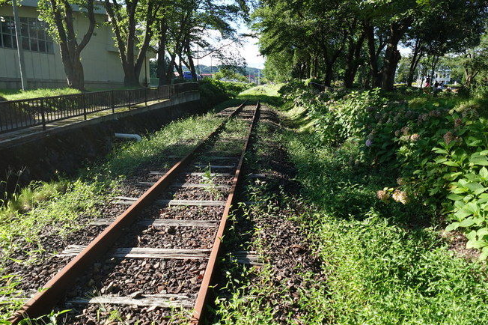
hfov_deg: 71.5
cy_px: 151
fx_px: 339
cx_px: 258
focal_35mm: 25
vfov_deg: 51.2
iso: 125
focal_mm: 7.6
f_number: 2
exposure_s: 1/1000
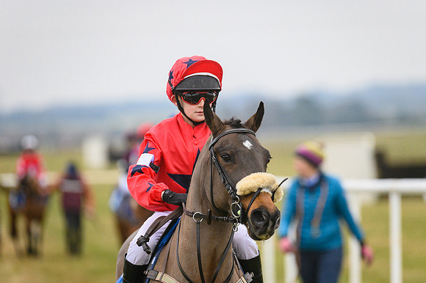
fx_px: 3193
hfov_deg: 7.6
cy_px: 142
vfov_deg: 5.1
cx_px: 213
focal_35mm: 270
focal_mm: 270
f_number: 5
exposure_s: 1/2000
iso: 1000
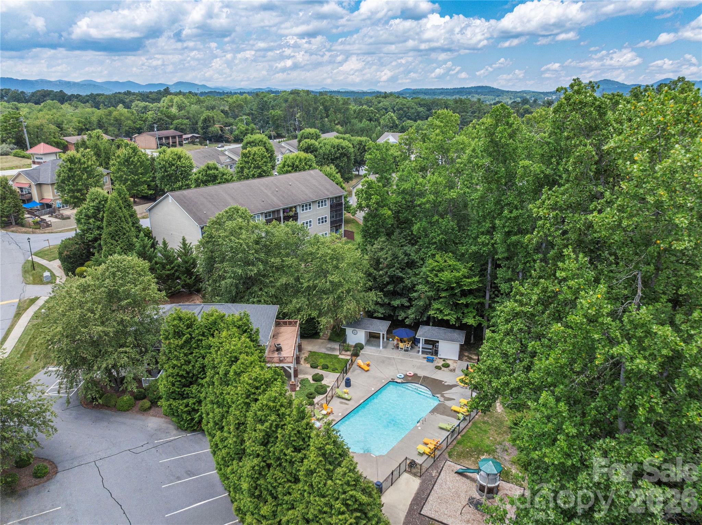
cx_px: 351
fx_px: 486
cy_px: 262
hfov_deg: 71.6
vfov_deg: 56.8
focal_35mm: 24
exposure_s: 1/5000
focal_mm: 12.29
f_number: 2.8
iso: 200
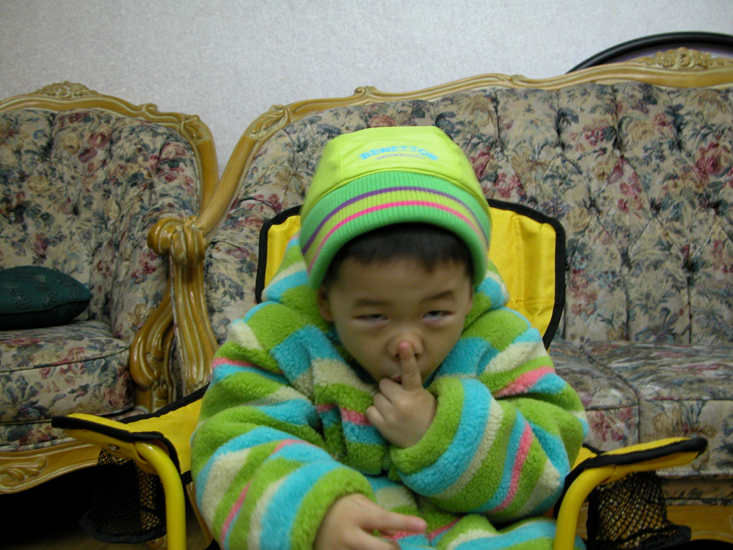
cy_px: 275
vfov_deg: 41.8
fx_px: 720
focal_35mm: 34
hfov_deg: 54.0
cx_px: 366
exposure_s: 1/3.9
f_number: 2.8
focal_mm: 8.9
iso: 133
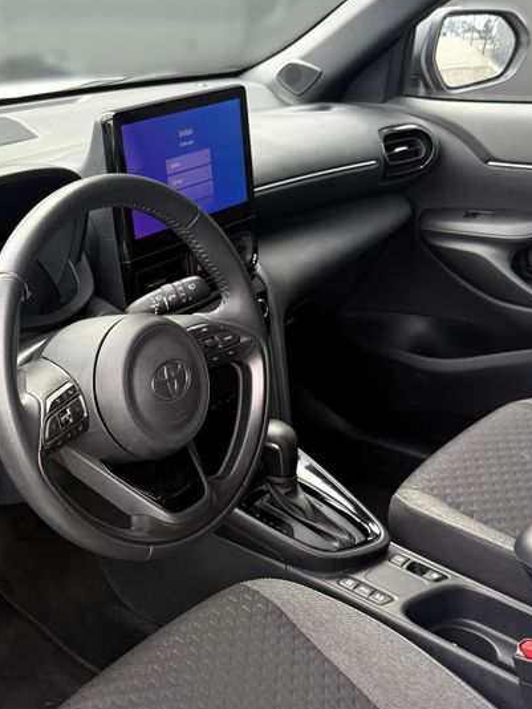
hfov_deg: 30.7
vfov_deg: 40.9
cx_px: 102
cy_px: 453
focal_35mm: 46
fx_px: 942
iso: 100
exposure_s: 1/243
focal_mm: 6.76
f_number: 1.78
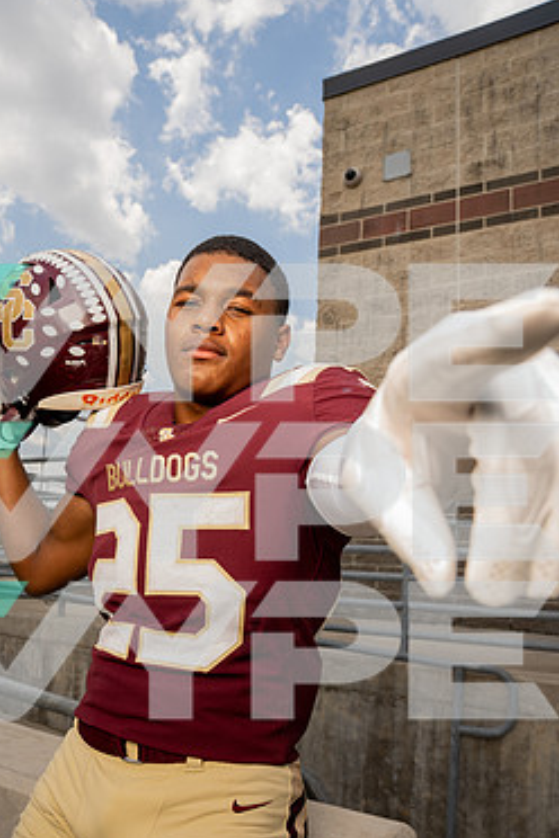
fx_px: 675
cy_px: 493
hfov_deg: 44.8
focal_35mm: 29
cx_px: 230
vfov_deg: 63.2
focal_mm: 24
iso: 50
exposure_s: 1/200
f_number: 6.3
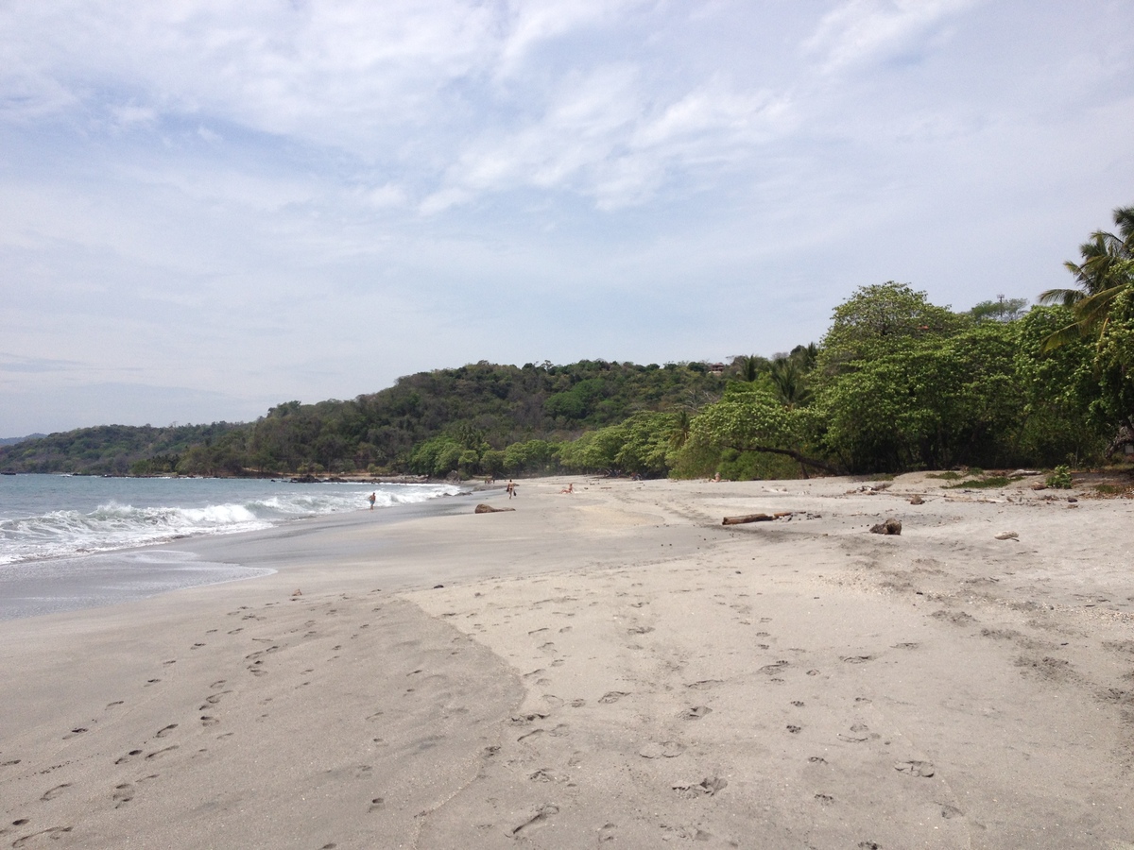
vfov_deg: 40.7
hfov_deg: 52.6
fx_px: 1147
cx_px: 567
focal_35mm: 35
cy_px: 425
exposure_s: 1/3690
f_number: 2.4
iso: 50
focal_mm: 4.28
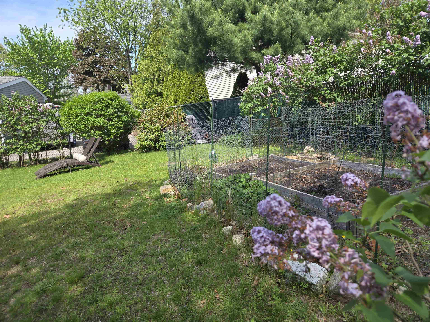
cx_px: 215
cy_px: 161
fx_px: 286
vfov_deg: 58.9
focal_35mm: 23
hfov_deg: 73.9
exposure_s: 1/730
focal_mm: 5.4
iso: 25
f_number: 1.8
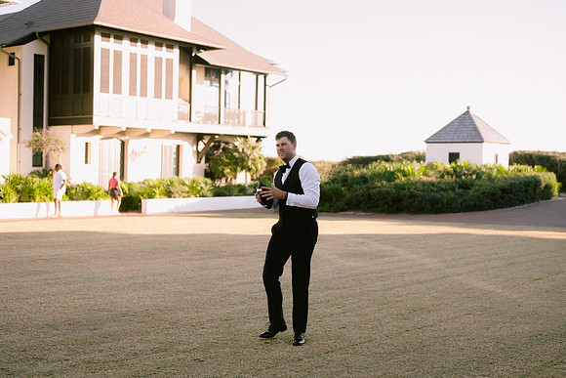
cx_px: 283
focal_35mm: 50
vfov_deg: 27.0
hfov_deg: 39.6
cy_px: 189
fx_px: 786
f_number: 2.8
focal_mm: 50
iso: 200
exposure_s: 1/400
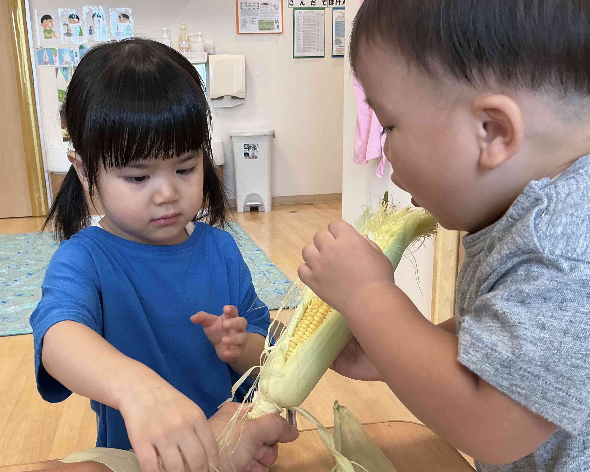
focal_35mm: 31
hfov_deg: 57.2
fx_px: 541
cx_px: 295
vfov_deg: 47.1
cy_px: 234
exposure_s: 1/100
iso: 40
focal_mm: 3
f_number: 1.8
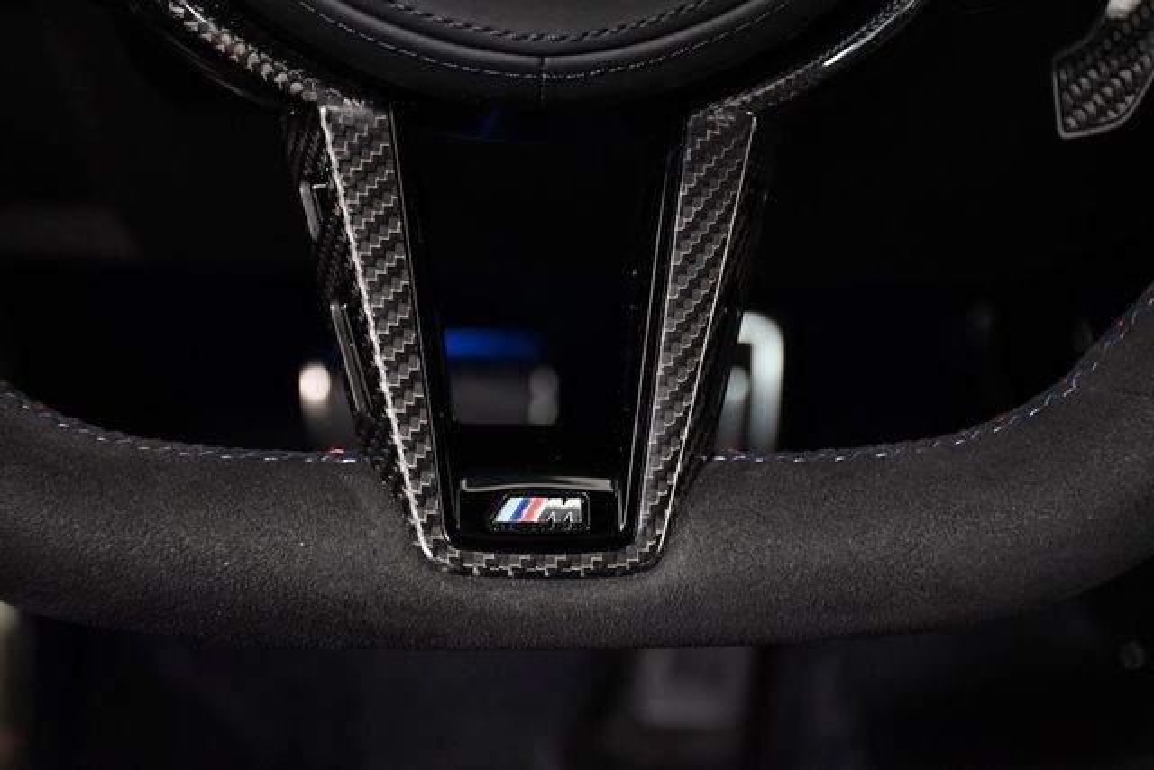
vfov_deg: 16.3
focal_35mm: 84
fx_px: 2693
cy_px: 385
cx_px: 577
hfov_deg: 24.2
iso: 2500
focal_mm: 56
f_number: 5.6
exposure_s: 1/60
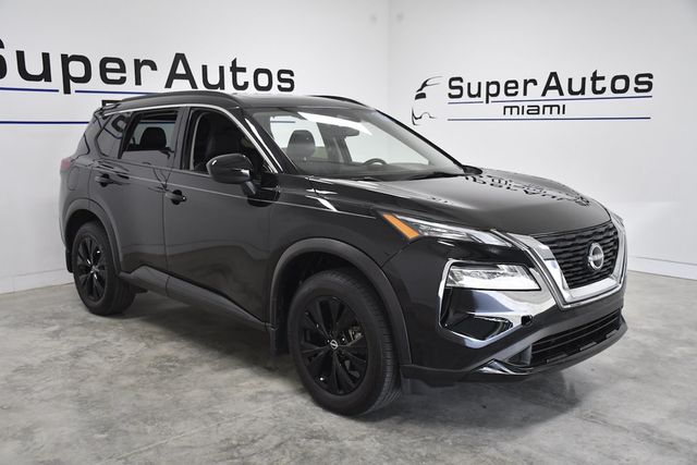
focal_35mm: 36
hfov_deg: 53.1
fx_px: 697
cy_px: 232
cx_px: 348
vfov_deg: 36.9
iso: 1250
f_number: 4
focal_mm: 24
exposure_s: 1/640
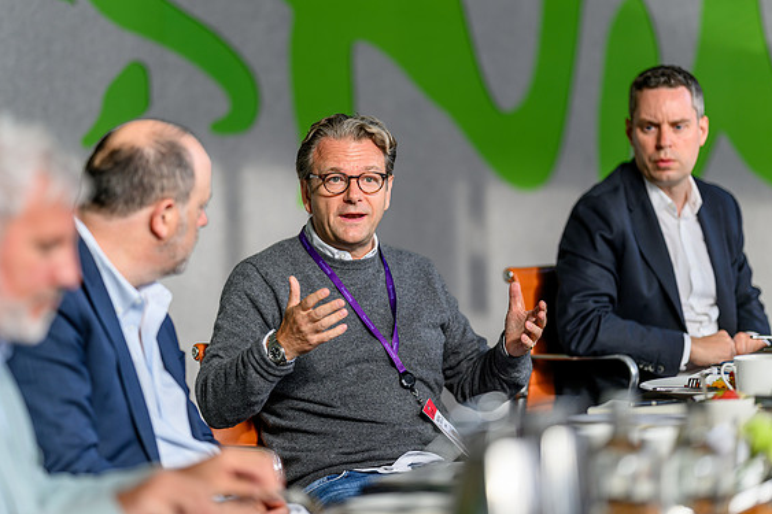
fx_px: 3001
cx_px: 385
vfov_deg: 9.8
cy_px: 254
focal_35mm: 140
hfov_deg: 14.7
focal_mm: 135
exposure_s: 1/400
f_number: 1.8
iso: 64
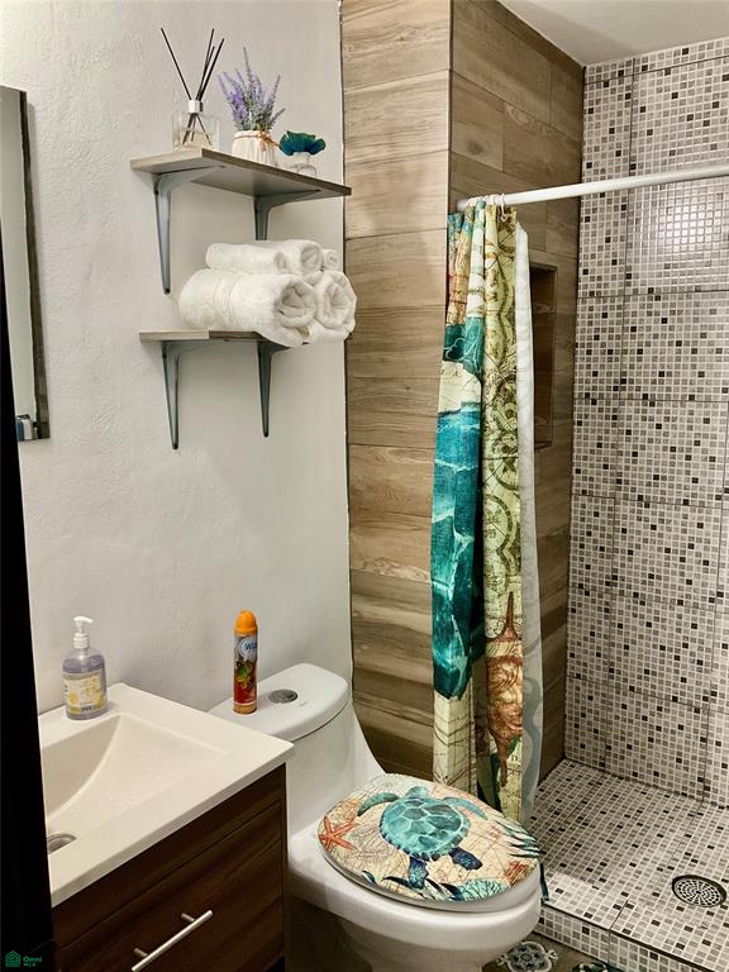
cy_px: 486
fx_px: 814
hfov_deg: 48.2
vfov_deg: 61.7
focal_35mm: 29
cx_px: 364
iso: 160
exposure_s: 1/60
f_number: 1.8
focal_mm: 3
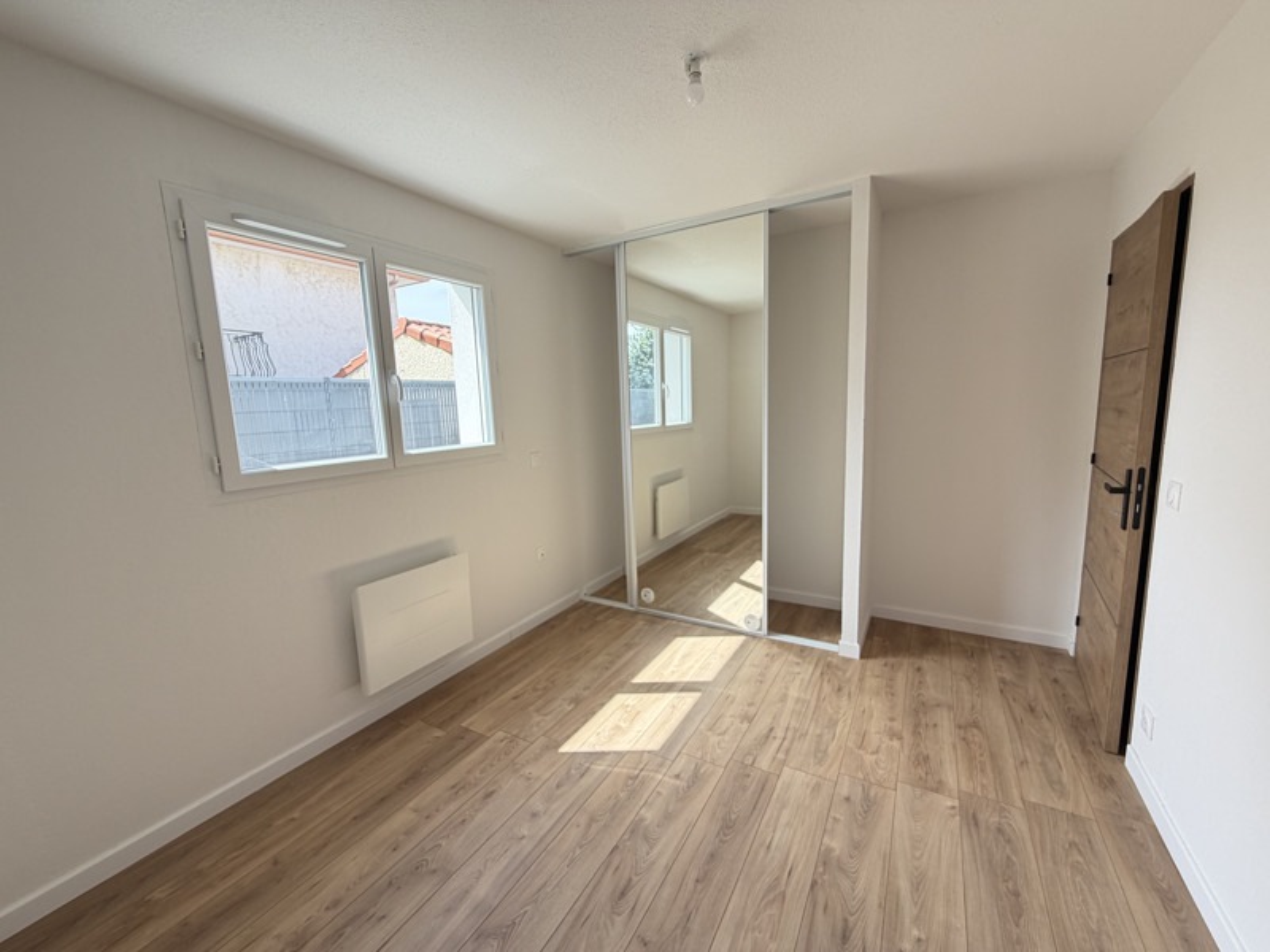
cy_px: 476
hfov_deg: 102.1
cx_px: 635
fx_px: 514
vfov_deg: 85.7
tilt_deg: -7.5
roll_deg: +2.8
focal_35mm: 14
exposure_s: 1/121
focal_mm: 2.22
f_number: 2.2
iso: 64
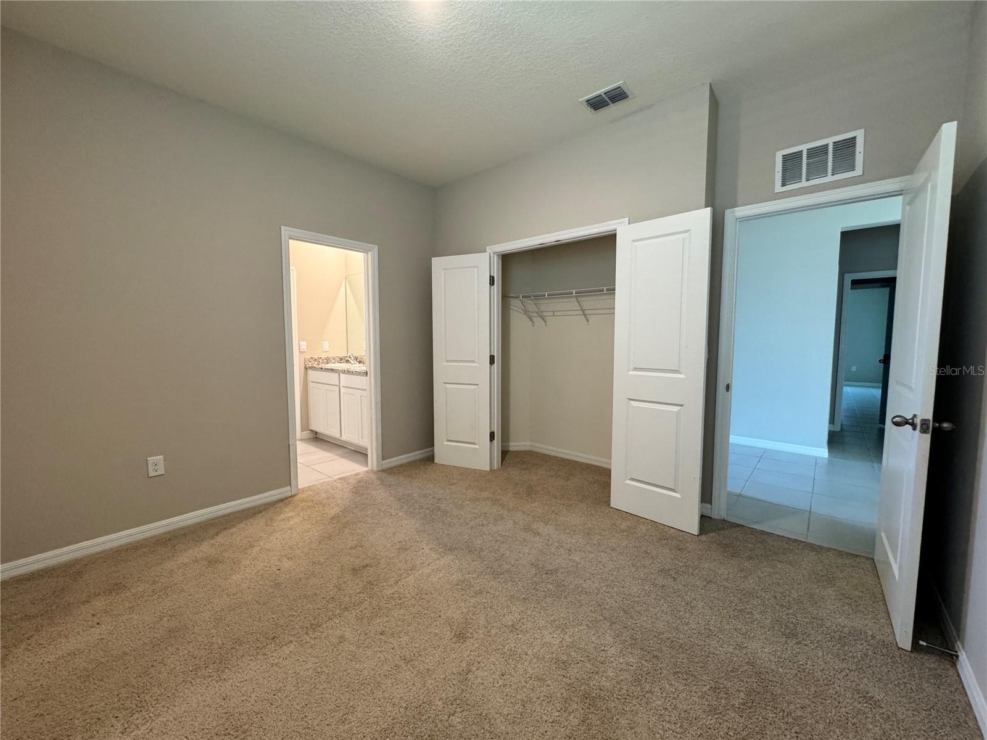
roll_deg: +0.0
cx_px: 494
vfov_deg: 85.7
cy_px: 370
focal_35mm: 14
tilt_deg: -4.6
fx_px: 399
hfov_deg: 102.1
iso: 320
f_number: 2.2
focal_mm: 2.22
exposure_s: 1/60
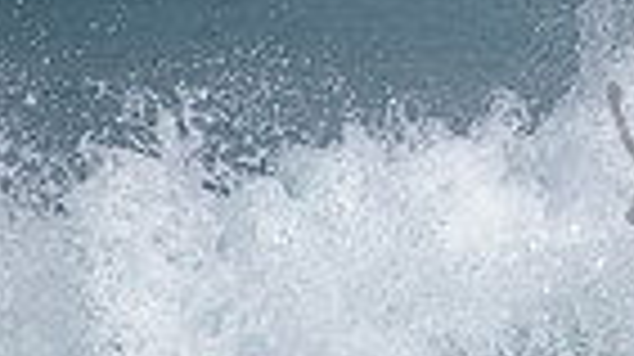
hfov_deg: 1.0
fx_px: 36211
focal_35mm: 2156
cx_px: 1070
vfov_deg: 0.6
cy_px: 115
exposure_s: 1/2000
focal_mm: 500
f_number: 5.6
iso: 180
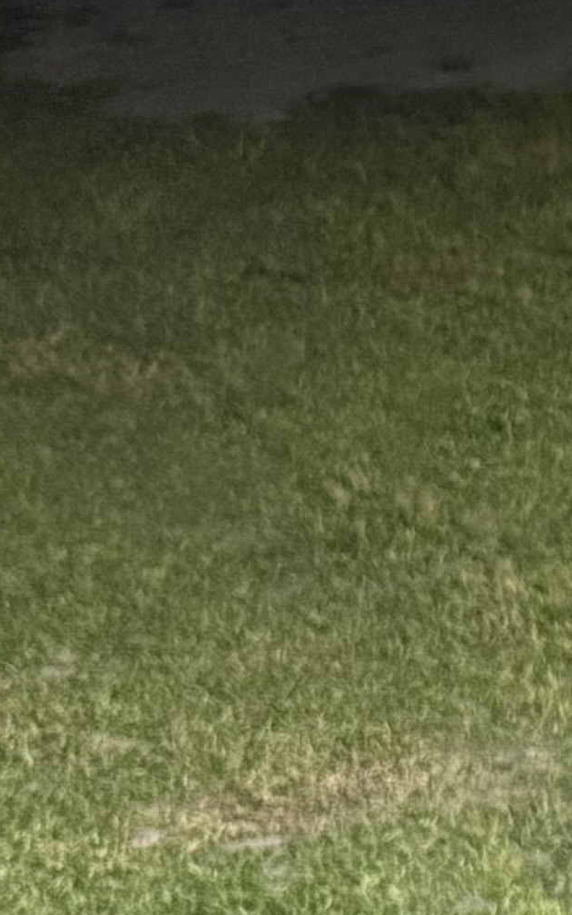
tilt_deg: -15.7
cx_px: 1679
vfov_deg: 14.4
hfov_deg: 7.9
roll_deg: +2.3
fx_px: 3618
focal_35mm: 145
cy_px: 677
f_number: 1.78
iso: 640
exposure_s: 1/40
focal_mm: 6.76
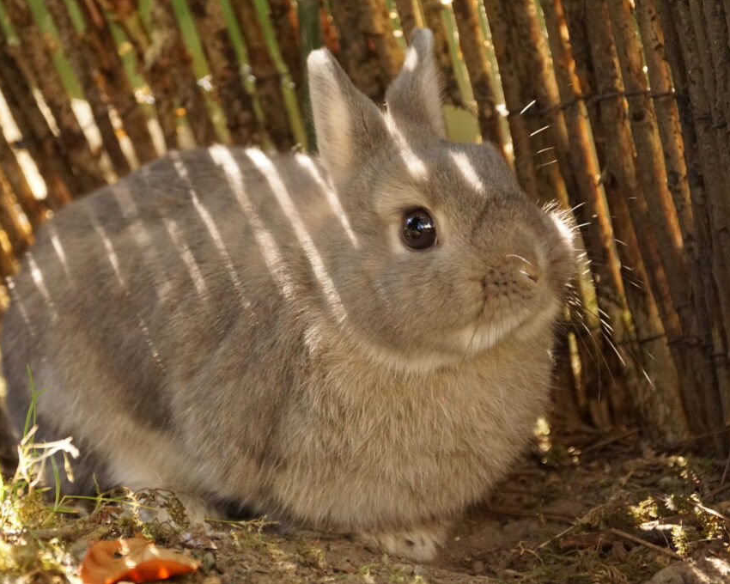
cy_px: 292
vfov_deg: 3.0
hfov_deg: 3.8
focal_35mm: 509
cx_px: 341
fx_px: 10997
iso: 2500
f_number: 5.6
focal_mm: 300
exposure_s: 1/500
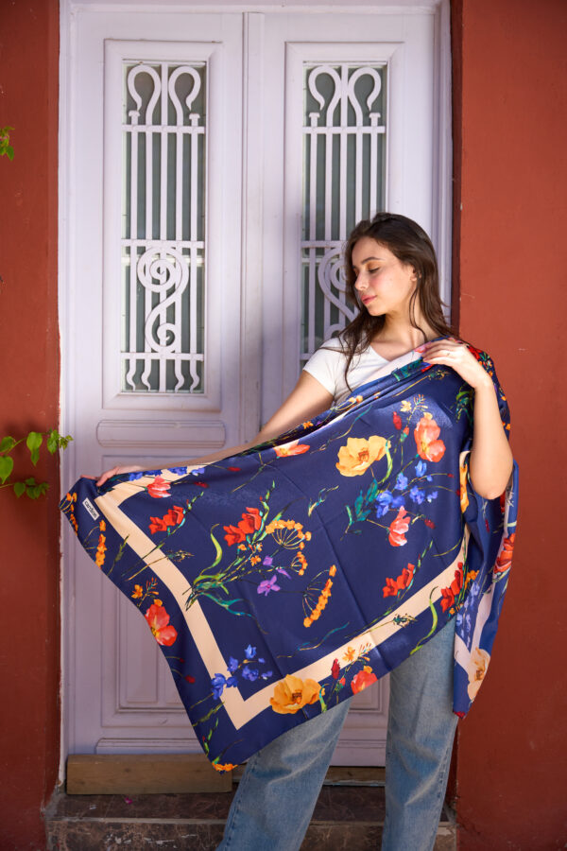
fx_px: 914
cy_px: 426
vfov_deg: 49.9
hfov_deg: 34.5
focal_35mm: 39
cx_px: 284
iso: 400
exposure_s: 1/2500
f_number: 2.8
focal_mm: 38.7
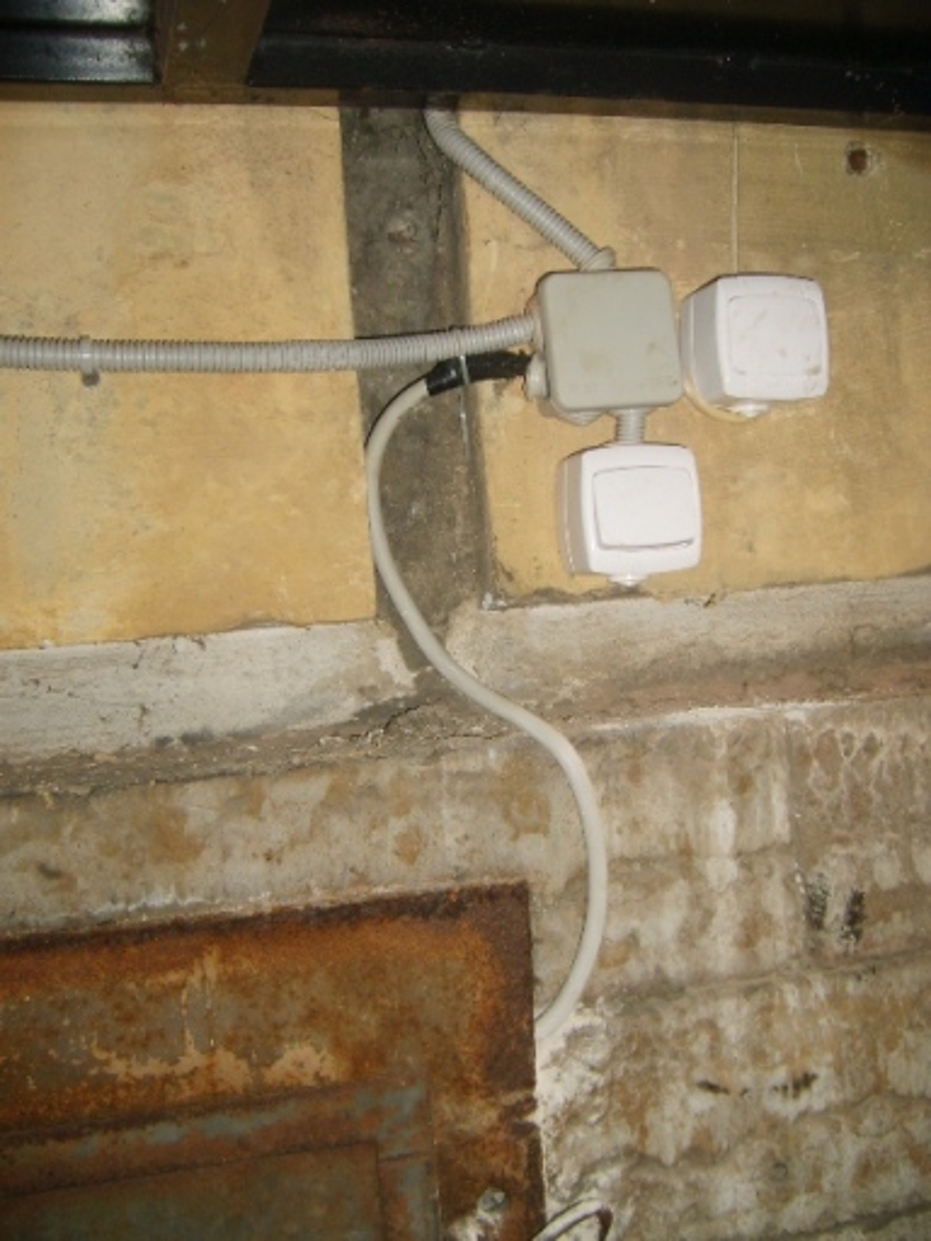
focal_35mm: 35
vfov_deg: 52.6
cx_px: 466
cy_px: 620
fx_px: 1255
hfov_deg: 40.7
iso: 100
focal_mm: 5.8
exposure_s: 1/45
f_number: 2.8
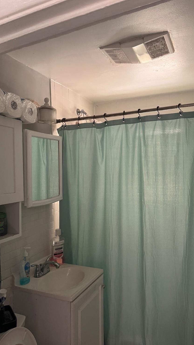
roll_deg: +0.7
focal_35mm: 27
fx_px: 247
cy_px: 168
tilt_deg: +0.5
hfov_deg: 42.9
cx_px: 101
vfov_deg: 69.8
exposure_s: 1/60
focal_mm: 6.76
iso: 640
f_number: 1.78
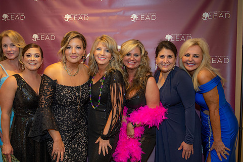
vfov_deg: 37.8
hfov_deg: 54.3
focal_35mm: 35
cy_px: 84
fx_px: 236
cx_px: 107
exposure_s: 1/125
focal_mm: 29
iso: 1250
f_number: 2.8
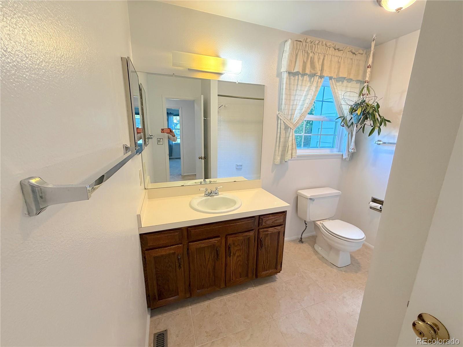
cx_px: 232
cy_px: 174
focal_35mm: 14
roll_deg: -1.9
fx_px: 187
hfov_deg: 102.1
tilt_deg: -12.7
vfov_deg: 85.7
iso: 250
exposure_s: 1/120
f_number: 2.2
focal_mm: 2.22
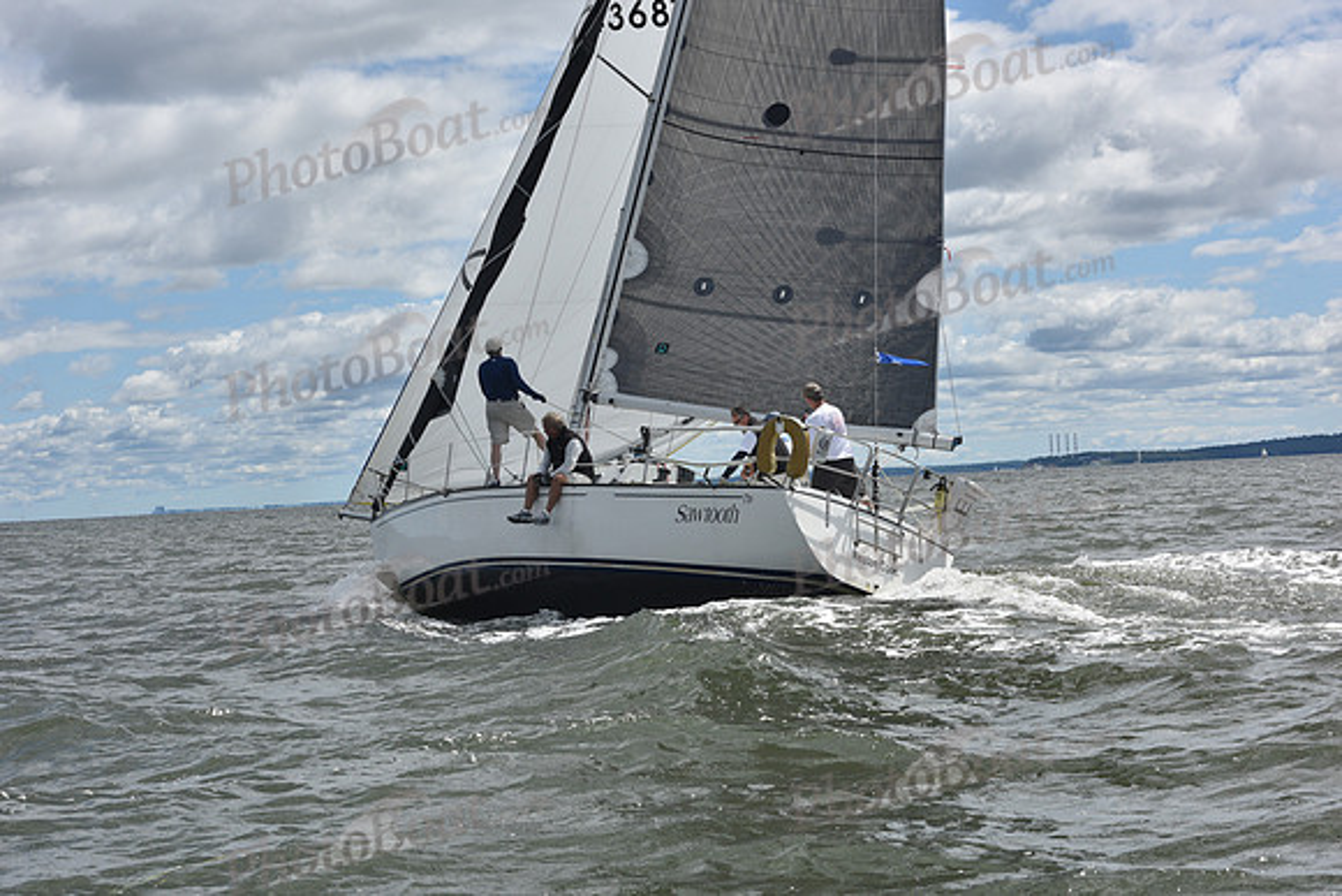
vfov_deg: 19.5
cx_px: 671
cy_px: 448
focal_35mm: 70
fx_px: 2610
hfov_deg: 28.8
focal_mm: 70
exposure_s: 1/800
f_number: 11
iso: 250
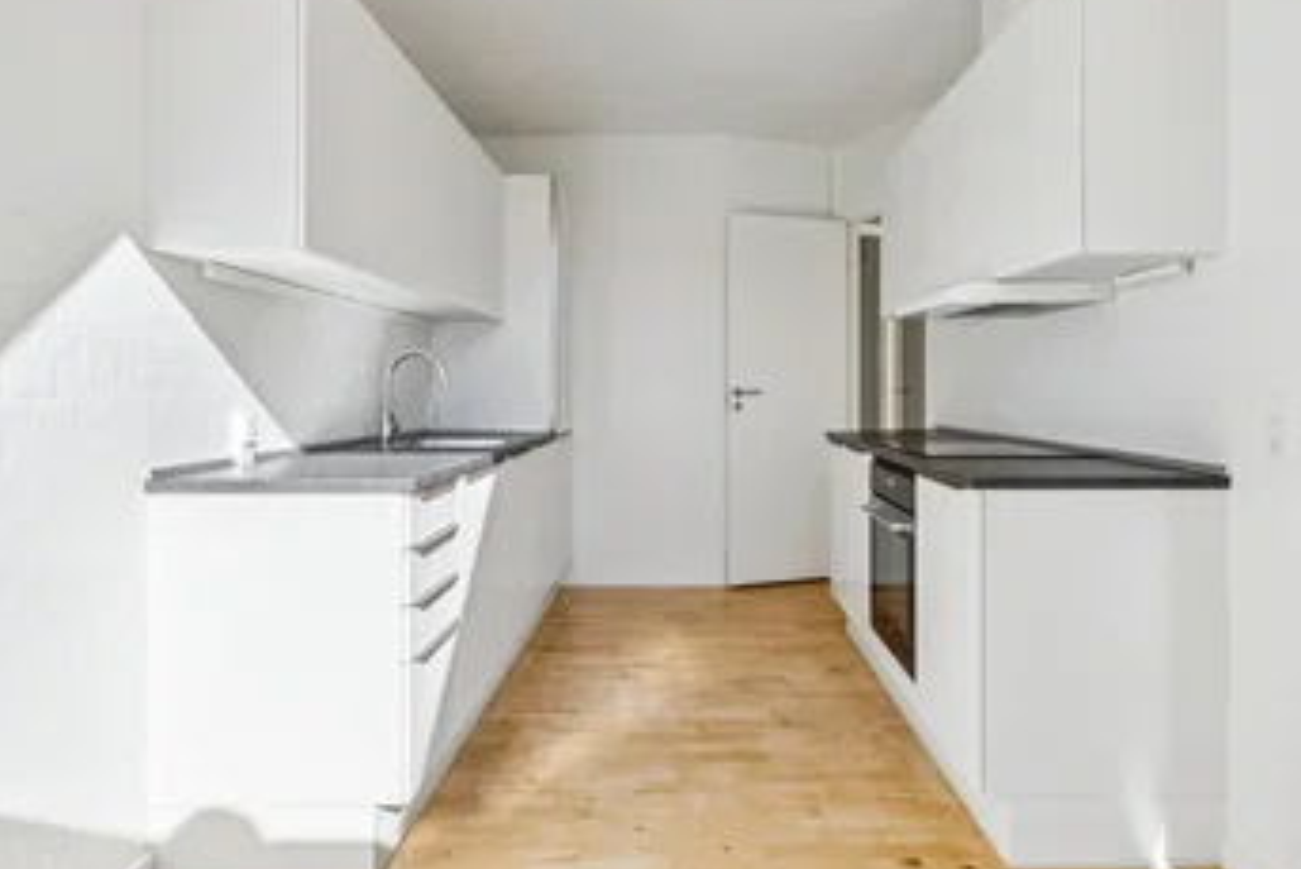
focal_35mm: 21
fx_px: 759
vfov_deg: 59.4
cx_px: 694
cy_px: 389
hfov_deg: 81.1
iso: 800
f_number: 8
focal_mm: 12
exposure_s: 1/640
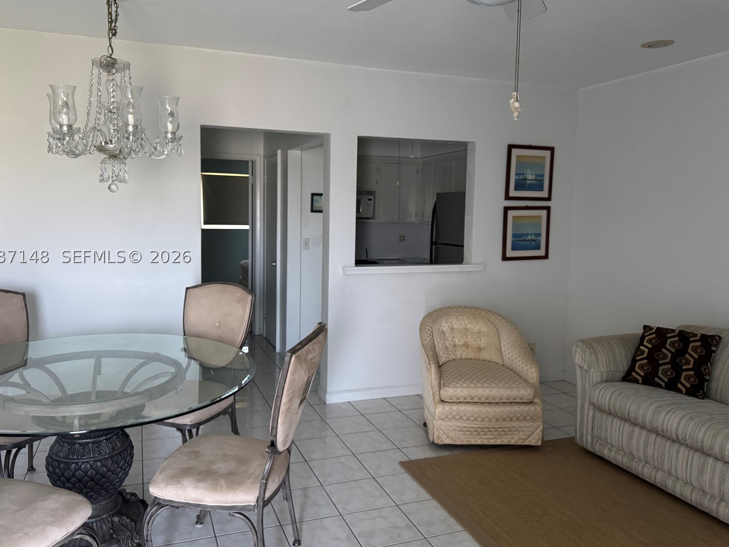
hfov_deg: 67.2
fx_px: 548
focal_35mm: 26
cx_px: 342
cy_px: 256
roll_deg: -1.3
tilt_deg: -4.2
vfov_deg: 53.0
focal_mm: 6.76
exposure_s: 1/60
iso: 500
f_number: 1.78
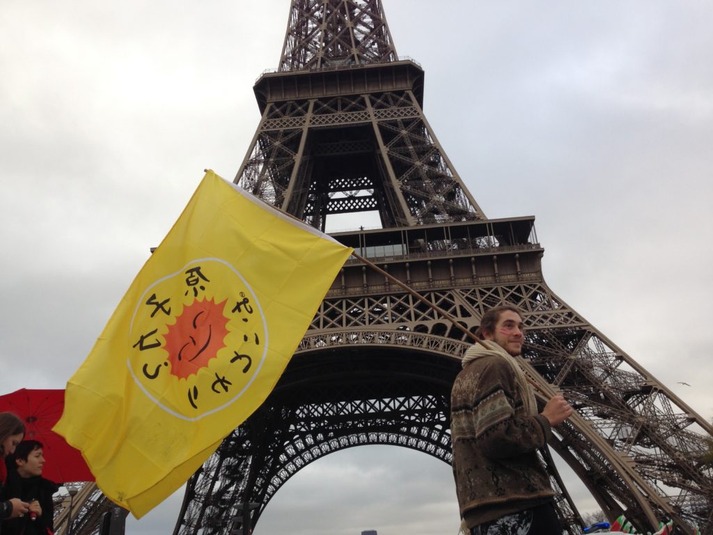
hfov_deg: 55.4
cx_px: 356
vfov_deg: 42.9
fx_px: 680
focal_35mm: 33
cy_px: 268
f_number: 2.4
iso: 50
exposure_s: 1/194
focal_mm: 4.12
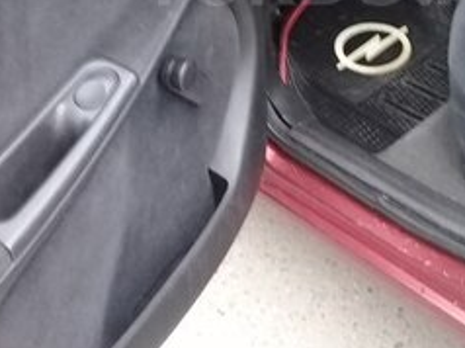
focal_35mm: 86
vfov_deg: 16.7
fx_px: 1154
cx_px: 342
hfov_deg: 22.6
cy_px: -24
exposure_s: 1/33
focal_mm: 3.3
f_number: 2.2
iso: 200
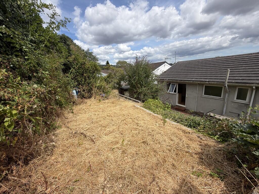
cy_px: 97
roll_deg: +4.7
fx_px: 105
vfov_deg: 85.7
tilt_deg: -13.0
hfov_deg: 102.1
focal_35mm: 14
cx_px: 130
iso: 20
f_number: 2.2
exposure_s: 1/914
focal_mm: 2.22
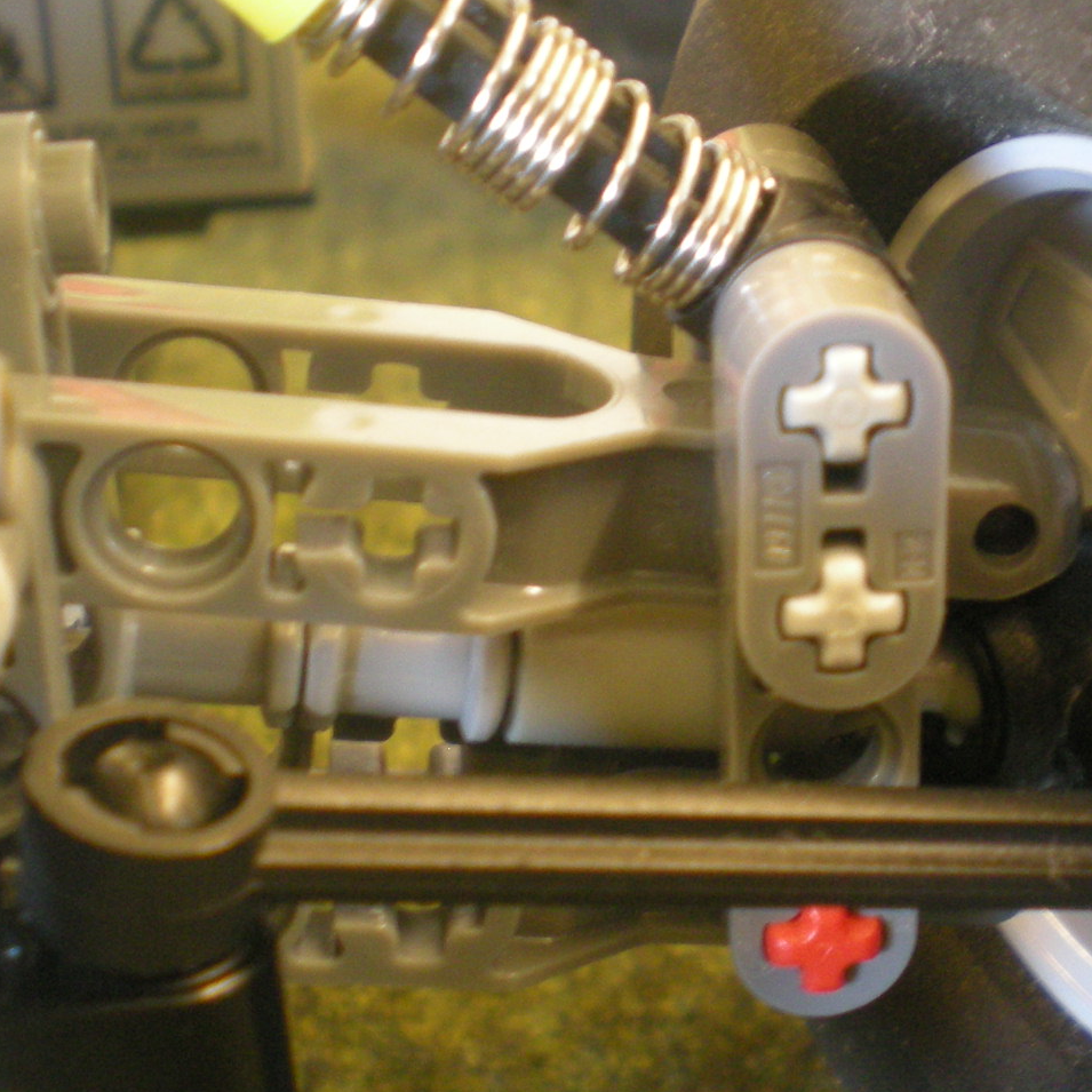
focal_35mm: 72
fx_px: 2570
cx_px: 800
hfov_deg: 23.8
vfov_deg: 24.0
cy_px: 501
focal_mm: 6.3
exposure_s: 1/8
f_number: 3.1
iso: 226
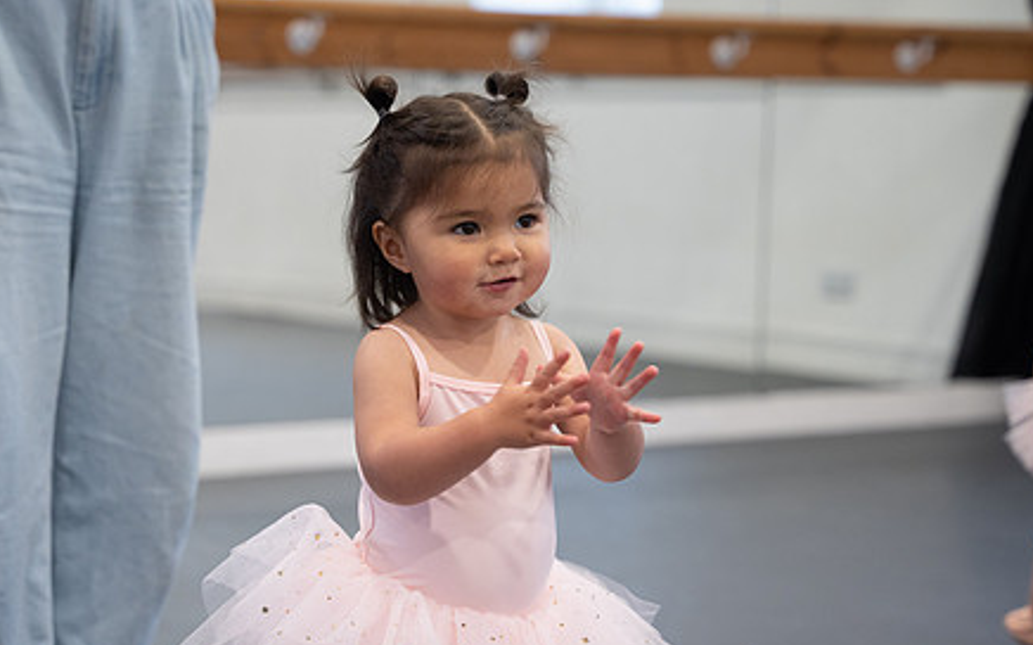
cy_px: 400
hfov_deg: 21.9
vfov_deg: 13.7
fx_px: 2673
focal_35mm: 95
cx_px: 516
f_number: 2.8
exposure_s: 1/160
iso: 1000
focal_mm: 70
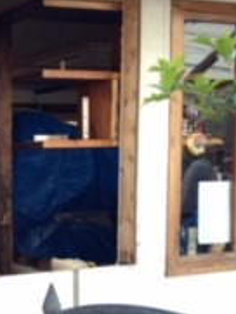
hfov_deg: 16.3
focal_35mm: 87
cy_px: 262
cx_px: -50
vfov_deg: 22.1
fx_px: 790
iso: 50
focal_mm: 4.28
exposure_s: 1/197
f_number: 2.4
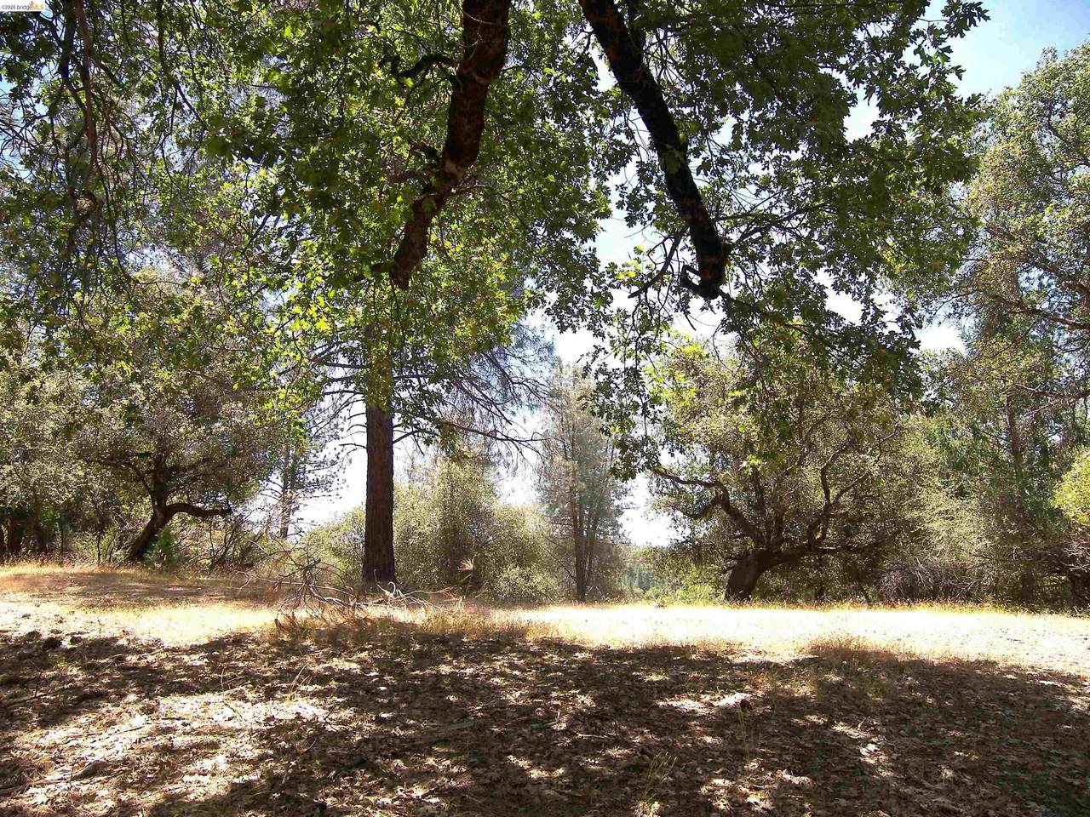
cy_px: 408
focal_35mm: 24
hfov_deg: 71.6
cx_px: 545
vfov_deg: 56.8
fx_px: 756
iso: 50
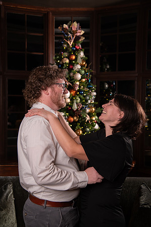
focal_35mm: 50
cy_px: 114
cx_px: 76
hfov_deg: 26.9
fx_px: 315
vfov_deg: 39.6
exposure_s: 1/250
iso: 1600
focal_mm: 50
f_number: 4
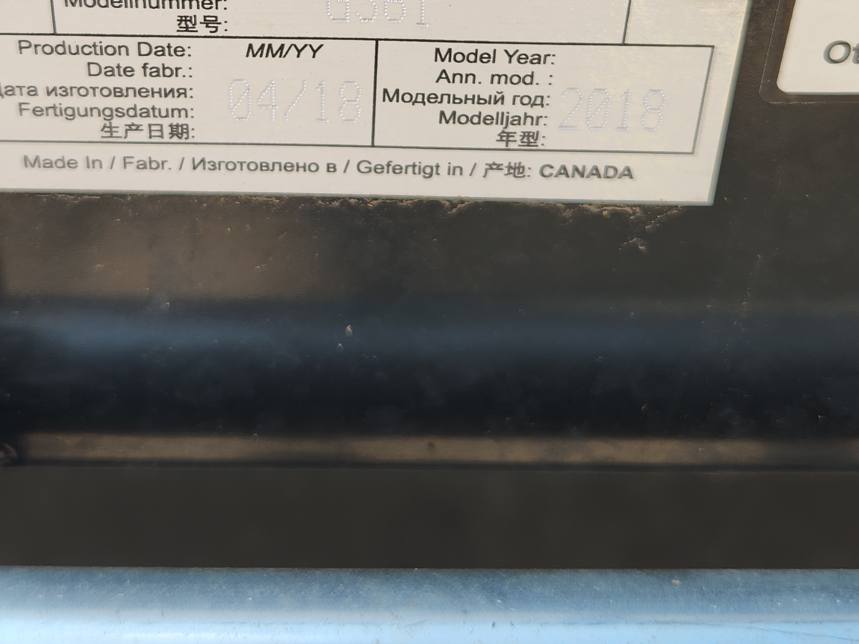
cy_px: 7
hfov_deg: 38.0
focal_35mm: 50
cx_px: 332
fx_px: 1241
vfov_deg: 27.5
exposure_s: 1/445
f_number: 1.8
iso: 20
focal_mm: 5.4
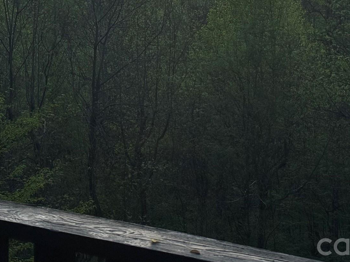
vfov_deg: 16.2
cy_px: 25
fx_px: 910
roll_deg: +0.3
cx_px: 182
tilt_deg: -4.2
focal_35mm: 90
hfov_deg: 21.8
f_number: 1.78
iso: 80
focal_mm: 6.76
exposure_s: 1/405
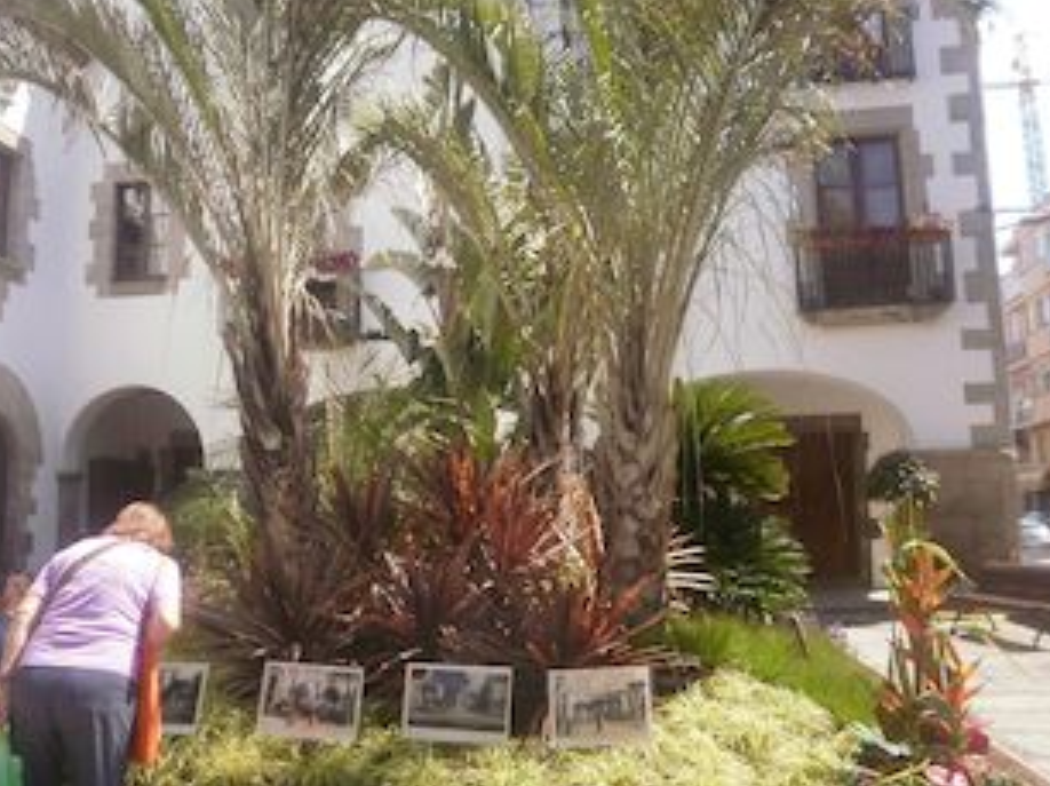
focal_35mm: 34
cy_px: 371
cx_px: 474
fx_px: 1031
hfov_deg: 53.9
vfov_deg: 41.7
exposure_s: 1/800
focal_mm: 4.65
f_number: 2.6
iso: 100
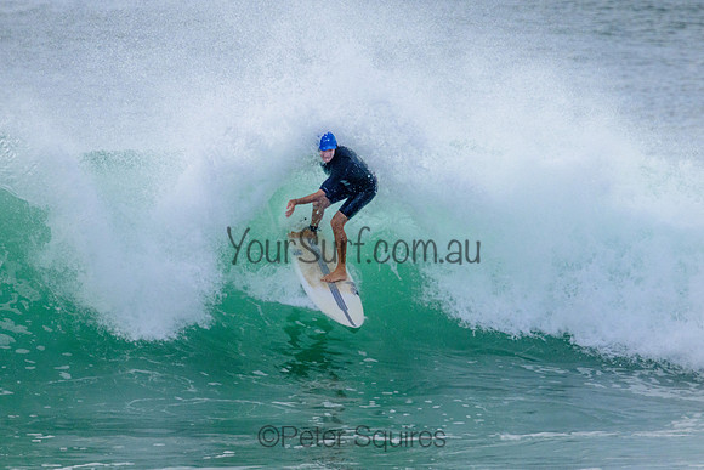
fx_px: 18376
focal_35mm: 940
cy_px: 194
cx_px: 321
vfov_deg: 1.5
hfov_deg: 2.2
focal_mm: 800
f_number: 11
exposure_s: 1/2000
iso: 1250
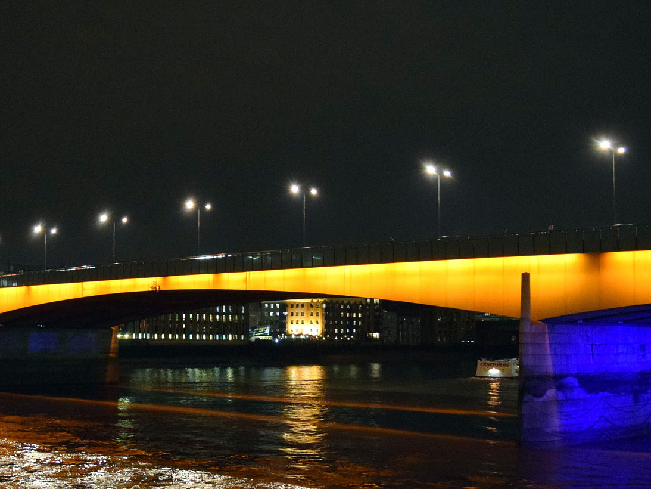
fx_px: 715
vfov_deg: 37.7
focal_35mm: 38
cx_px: 263
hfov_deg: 48.7
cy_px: 253
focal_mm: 18
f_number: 3.5
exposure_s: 1/25
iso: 3200
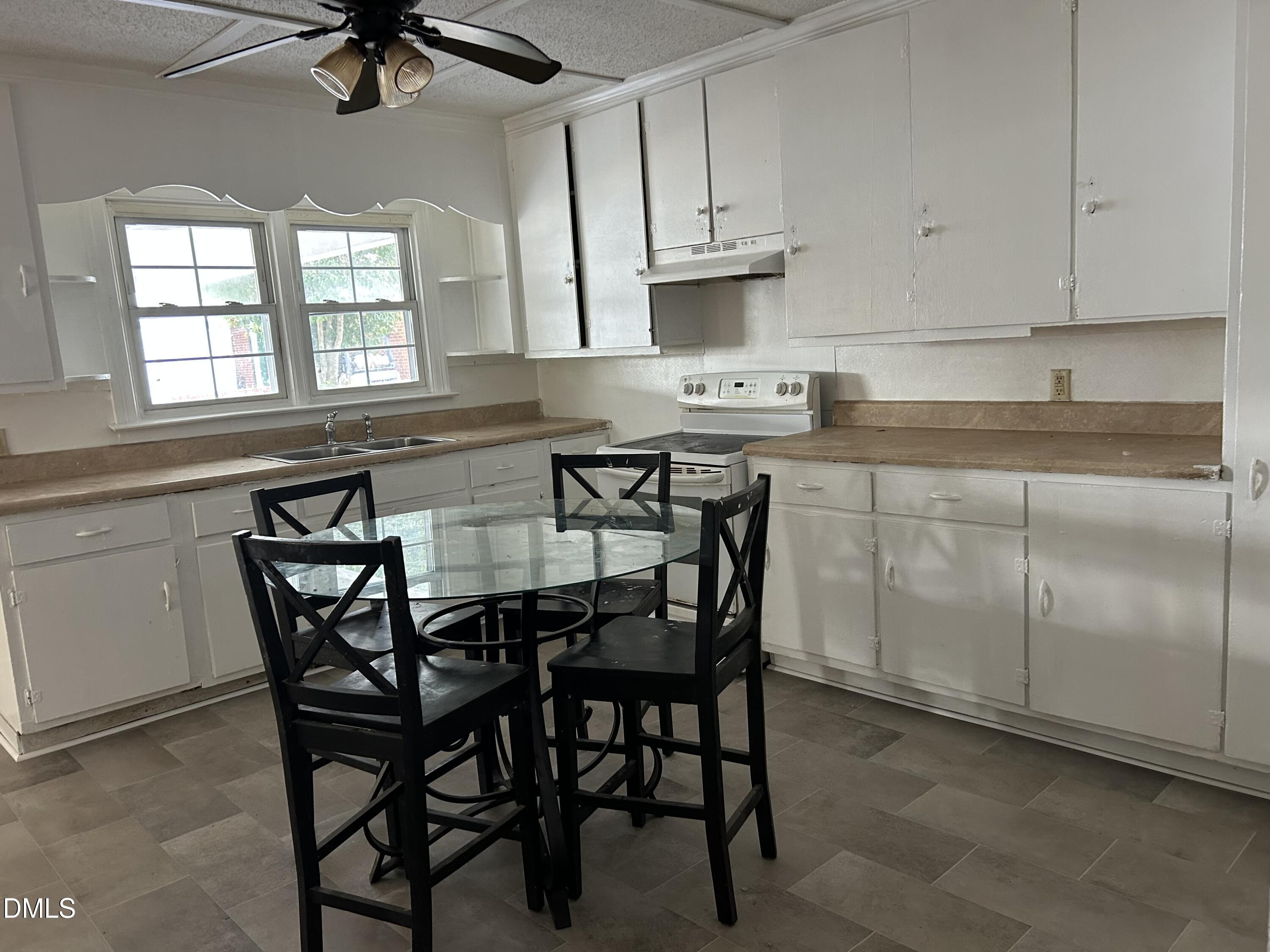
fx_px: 954
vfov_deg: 53.1
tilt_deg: -9.0
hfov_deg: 67.3
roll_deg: +3.5
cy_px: 476
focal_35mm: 26
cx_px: 635
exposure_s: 1/60
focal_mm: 5.7
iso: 160
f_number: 1.5
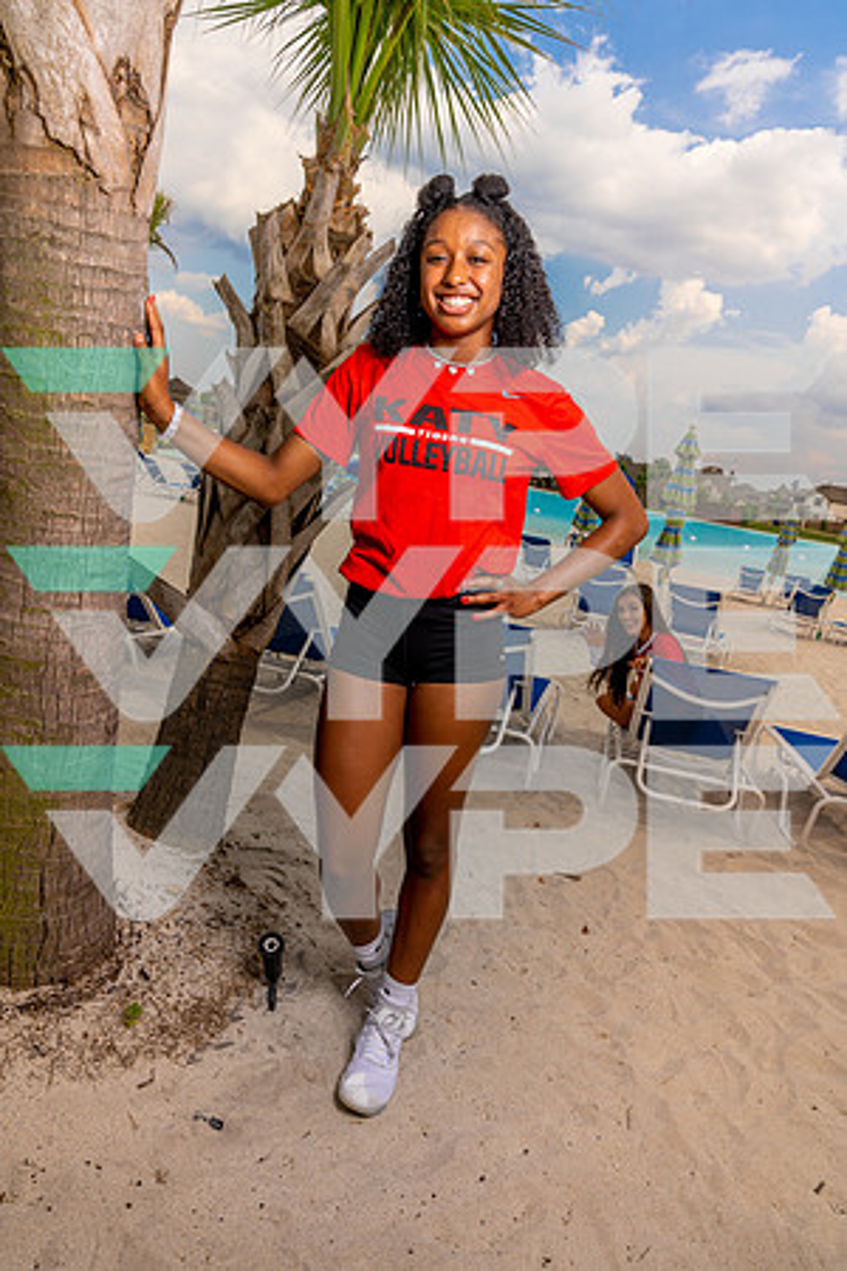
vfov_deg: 69.4
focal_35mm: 26
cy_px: 636
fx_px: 918
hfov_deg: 49.6
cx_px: 424
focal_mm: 26
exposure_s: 1/250
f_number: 8
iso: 100
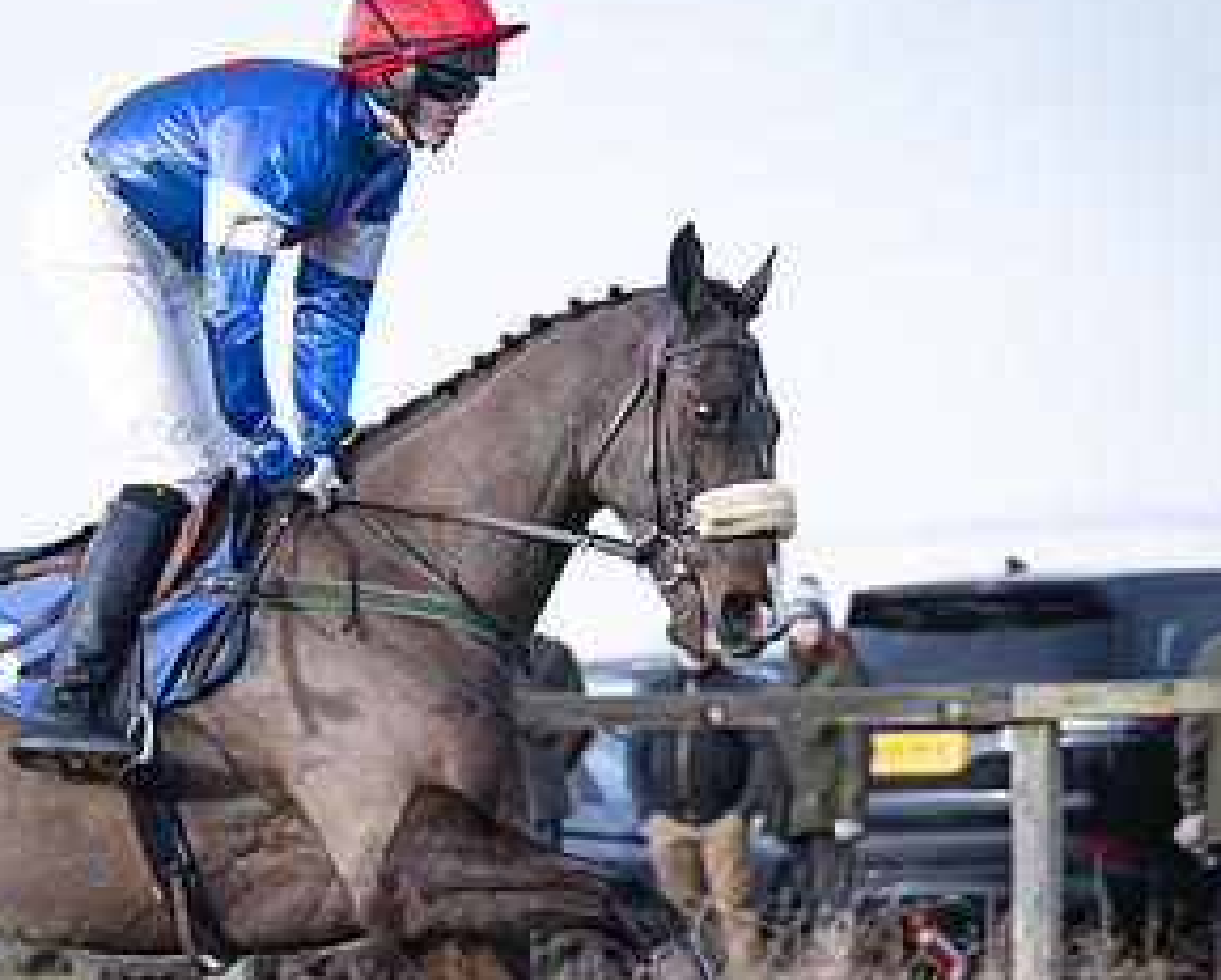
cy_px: 667
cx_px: 513
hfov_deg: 7.1
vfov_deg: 5.7
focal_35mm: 272
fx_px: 9839
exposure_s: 1/1000
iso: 125
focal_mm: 70
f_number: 2.8
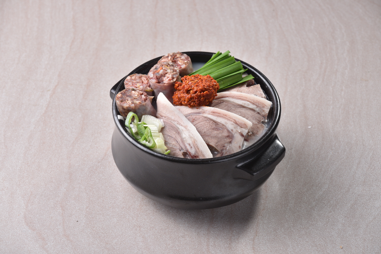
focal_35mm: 170
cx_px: 190
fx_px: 1800
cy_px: 127
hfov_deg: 12.1
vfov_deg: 8.1
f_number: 11
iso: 100
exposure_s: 1/125
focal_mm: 170
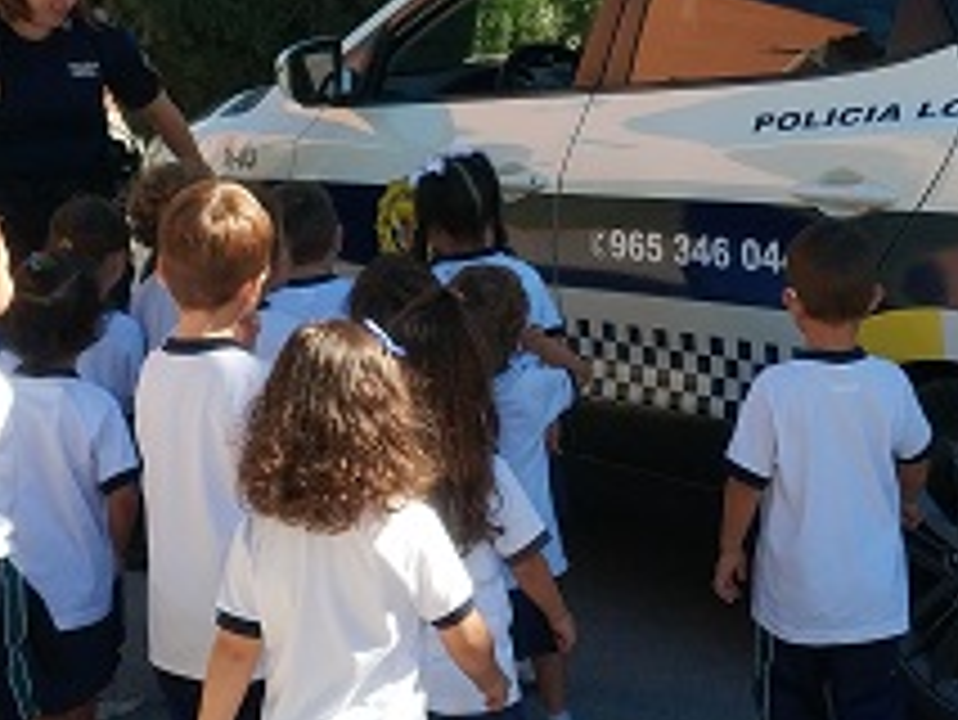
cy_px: 104
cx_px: 423
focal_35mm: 96
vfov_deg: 15.3
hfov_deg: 20.4
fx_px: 2658
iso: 139
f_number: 2
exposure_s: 1/755
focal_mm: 4.5
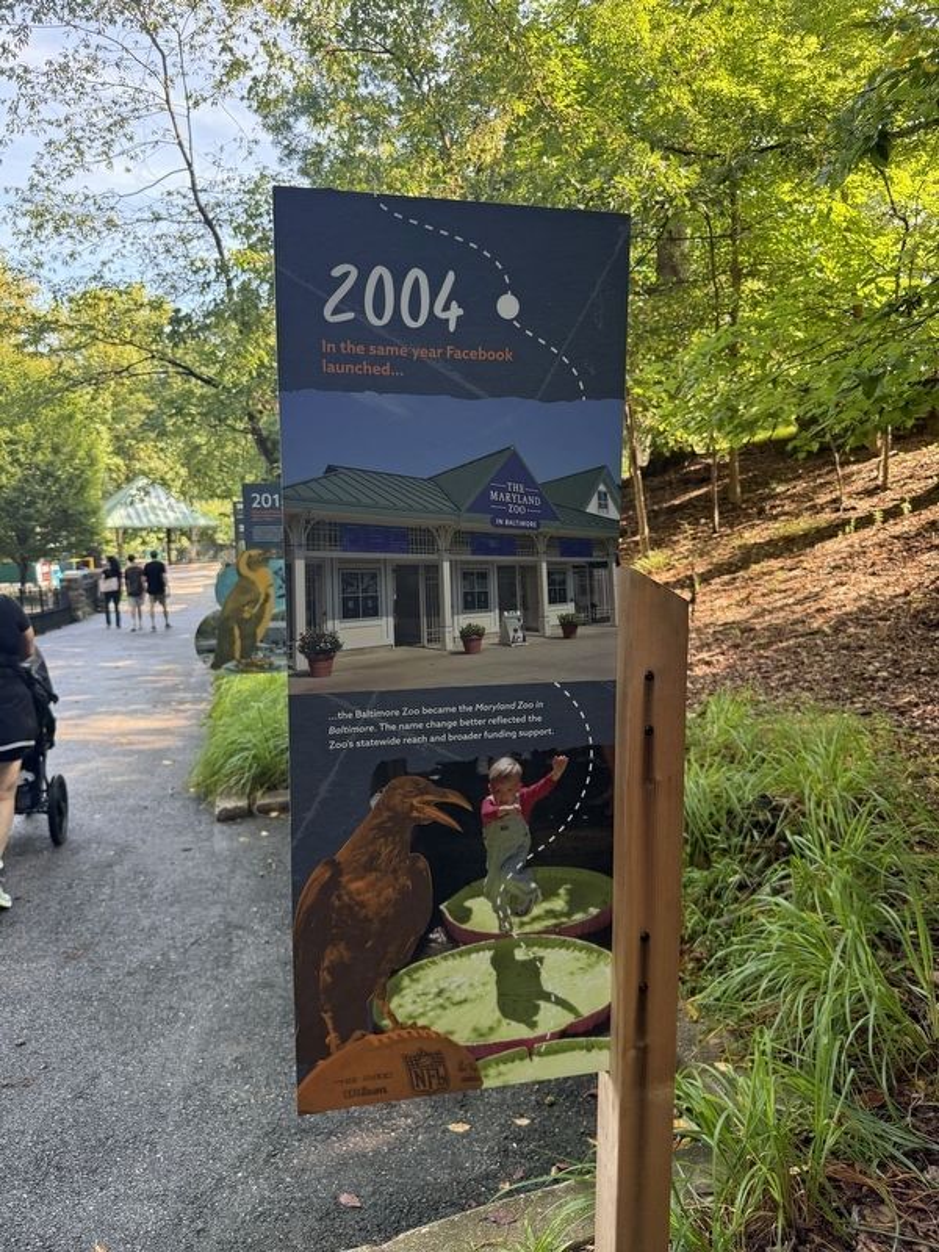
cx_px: 470
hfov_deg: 56.8
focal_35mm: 24
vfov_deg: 71.6
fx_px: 868
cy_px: 626
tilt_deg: -7.2
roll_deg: +1.4
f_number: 1.78
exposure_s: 1/204
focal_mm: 6.76
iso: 125
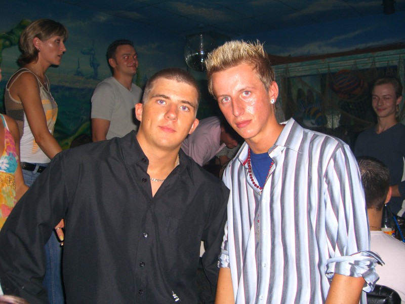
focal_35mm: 38
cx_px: 202
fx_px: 445
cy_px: 152
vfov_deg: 37.7
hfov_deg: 49.0
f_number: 2.8
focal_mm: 7.9
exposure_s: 1/60
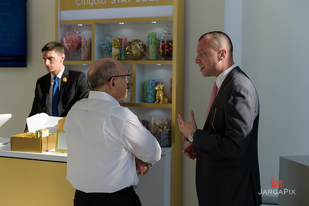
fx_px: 429
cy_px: 103
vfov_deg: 27.0
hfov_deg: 39.6
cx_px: 154
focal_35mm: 50
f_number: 3.2
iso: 200
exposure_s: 1/1600
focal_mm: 50
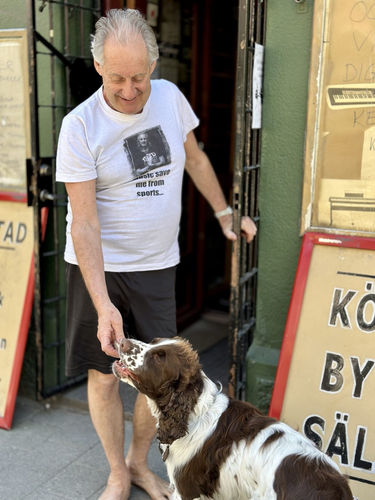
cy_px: 250
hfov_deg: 30.3
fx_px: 693
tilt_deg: -9.7
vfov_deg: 39.7
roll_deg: -1.1
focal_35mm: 48
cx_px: 188
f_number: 1.78
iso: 80
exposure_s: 1/491
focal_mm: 6.86
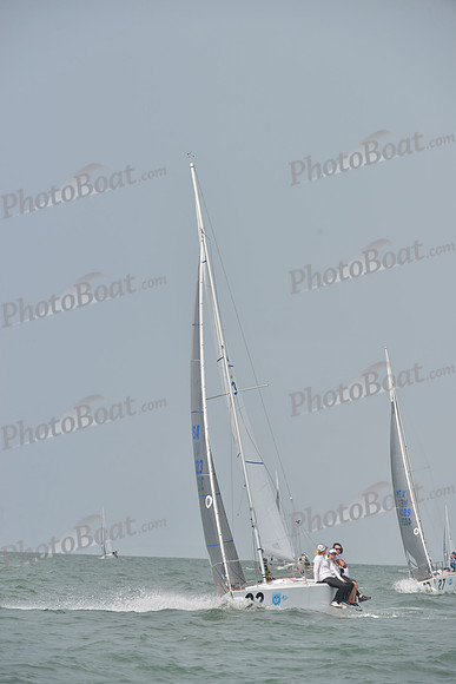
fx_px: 4557
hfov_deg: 5.7
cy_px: 342
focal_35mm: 240
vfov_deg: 8.6
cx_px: 228
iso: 400
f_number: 9
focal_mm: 240
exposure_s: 1/1250
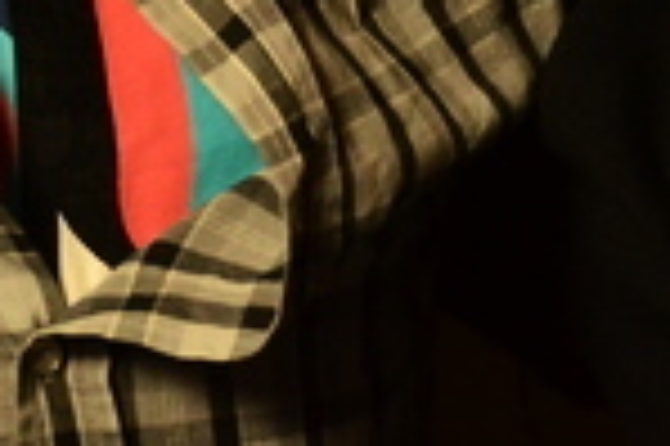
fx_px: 3662
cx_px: -252
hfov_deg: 10.2
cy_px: -518
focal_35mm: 197
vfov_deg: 6.7
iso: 1600
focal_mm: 28
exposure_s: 1/250
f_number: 6.3
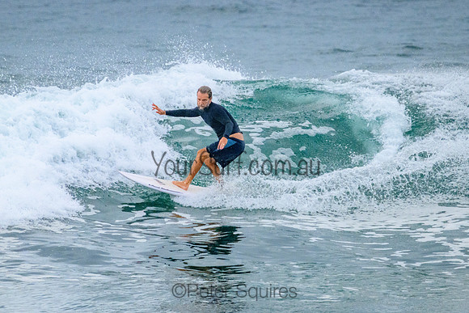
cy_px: 130
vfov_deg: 1.3
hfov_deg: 1.9
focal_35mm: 1100
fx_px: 14329
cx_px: 255
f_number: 11
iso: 3600
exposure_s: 1/2000
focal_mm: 800
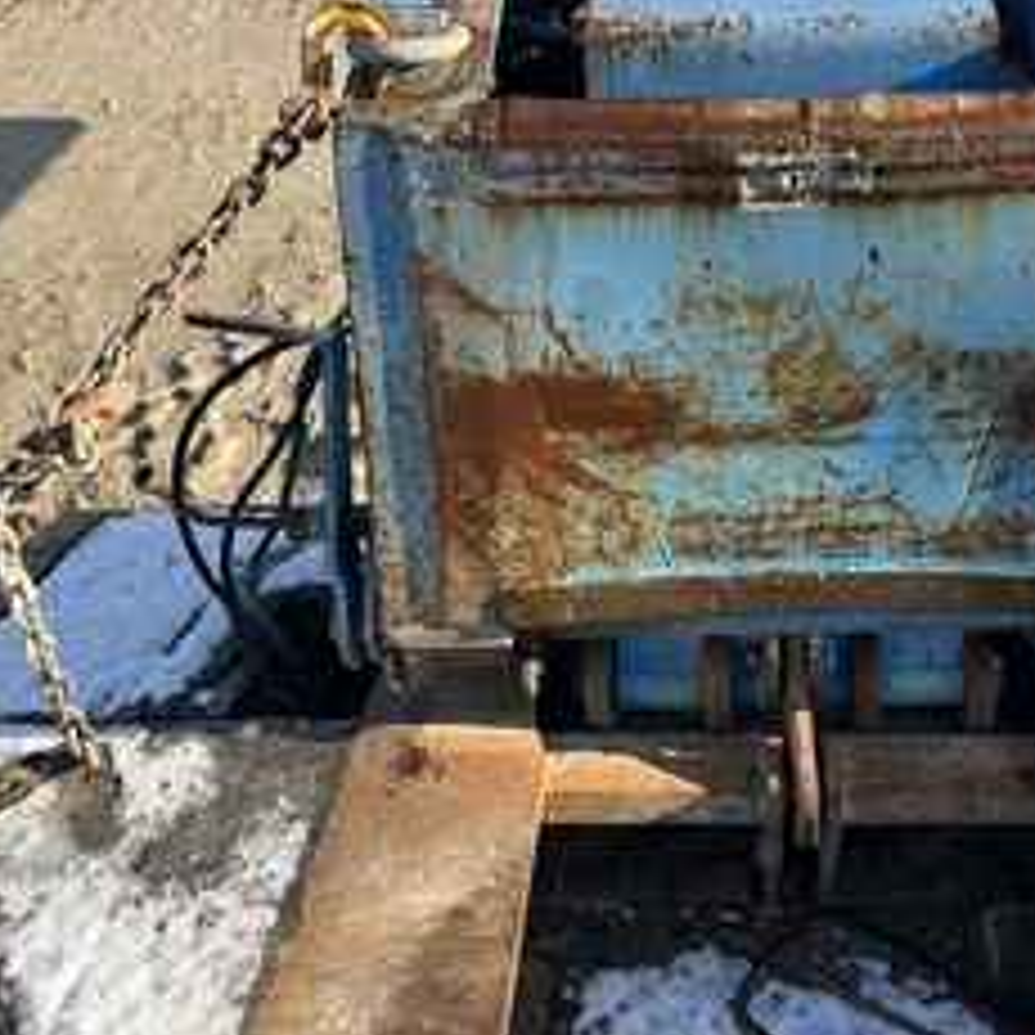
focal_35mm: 40
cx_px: 711
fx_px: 1353
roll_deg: +1.3
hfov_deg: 41.2
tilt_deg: -30.5
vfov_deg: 41.8
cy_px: 450
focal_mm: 5.1
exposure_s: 1/858
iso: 50
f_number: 1.6
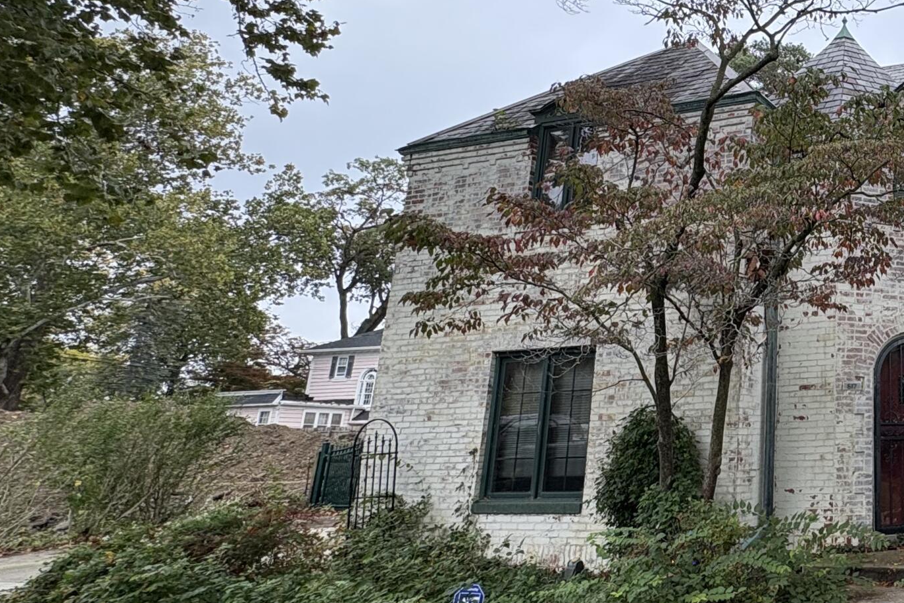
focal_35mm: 32
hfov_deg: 47.2
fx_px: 803
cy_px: 213
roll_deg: +1.6
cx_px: 933
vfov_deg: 40.7
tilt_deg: +16.3
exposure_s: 1/529
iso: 64
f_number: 2.2
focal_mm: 2.22
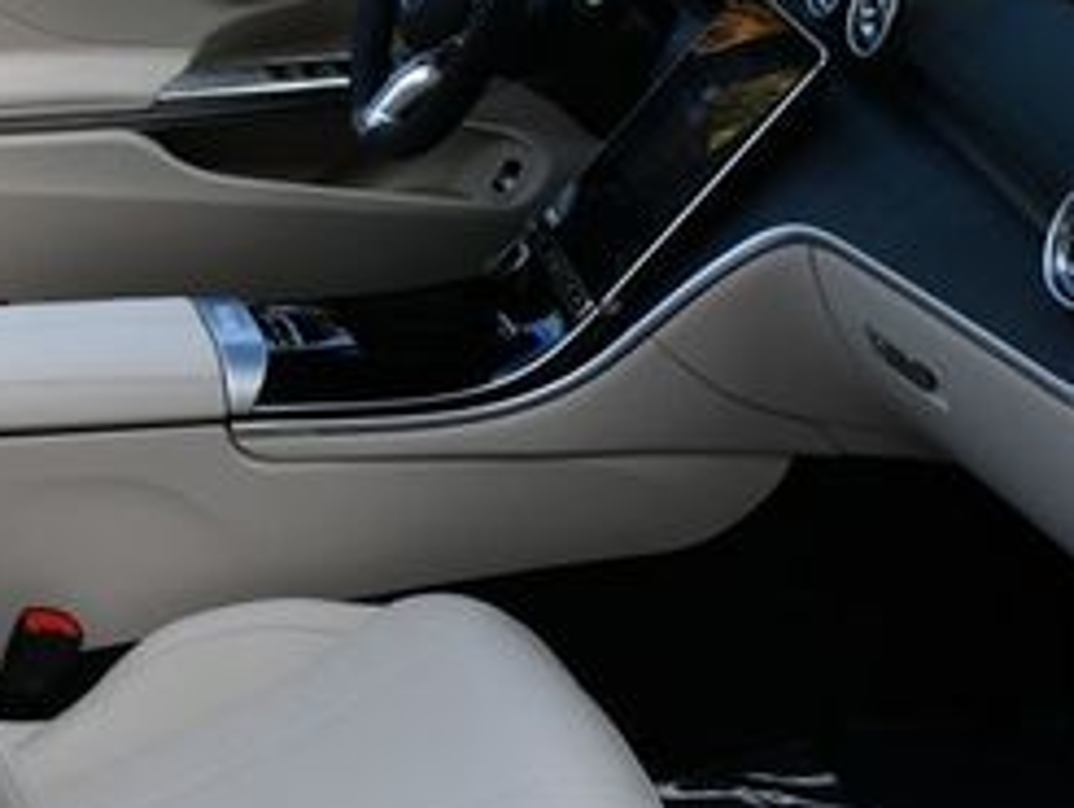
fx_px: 2795
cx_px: 114
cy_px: 406
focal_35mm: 90
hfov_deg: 21.3
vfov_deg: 16.4
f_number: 7.1
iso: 200
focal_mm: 18
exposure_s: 1/250
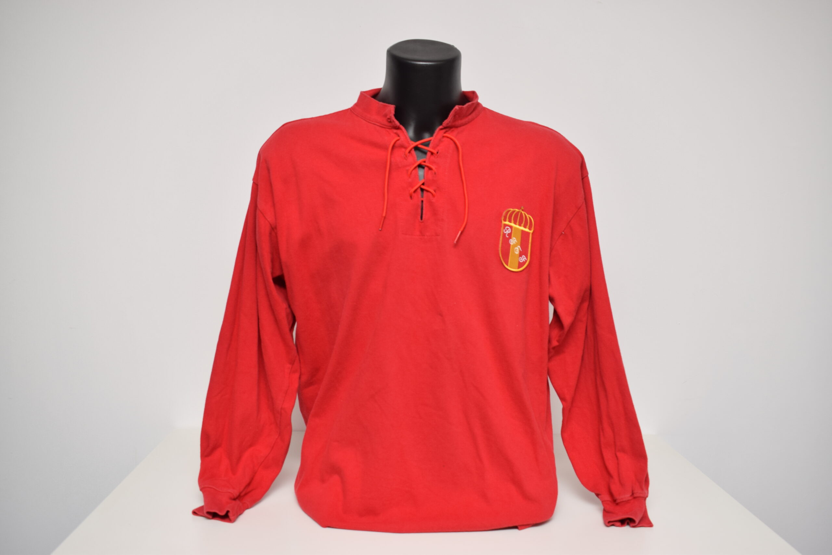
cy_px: 278
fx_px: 763
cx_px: 416
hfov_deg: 57.2
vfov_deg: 40.0
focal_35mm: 33
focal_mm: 22
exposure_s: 1/200
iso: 400
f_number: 5.6
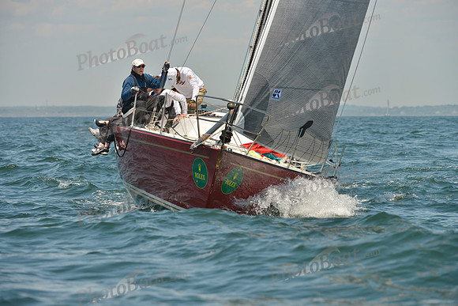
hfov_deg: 10.3
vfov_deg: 6.9
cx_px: 229
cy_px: 153
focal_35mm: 200
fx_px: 2545
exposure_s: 1/1250
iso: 280
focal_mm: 200
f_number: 6.3
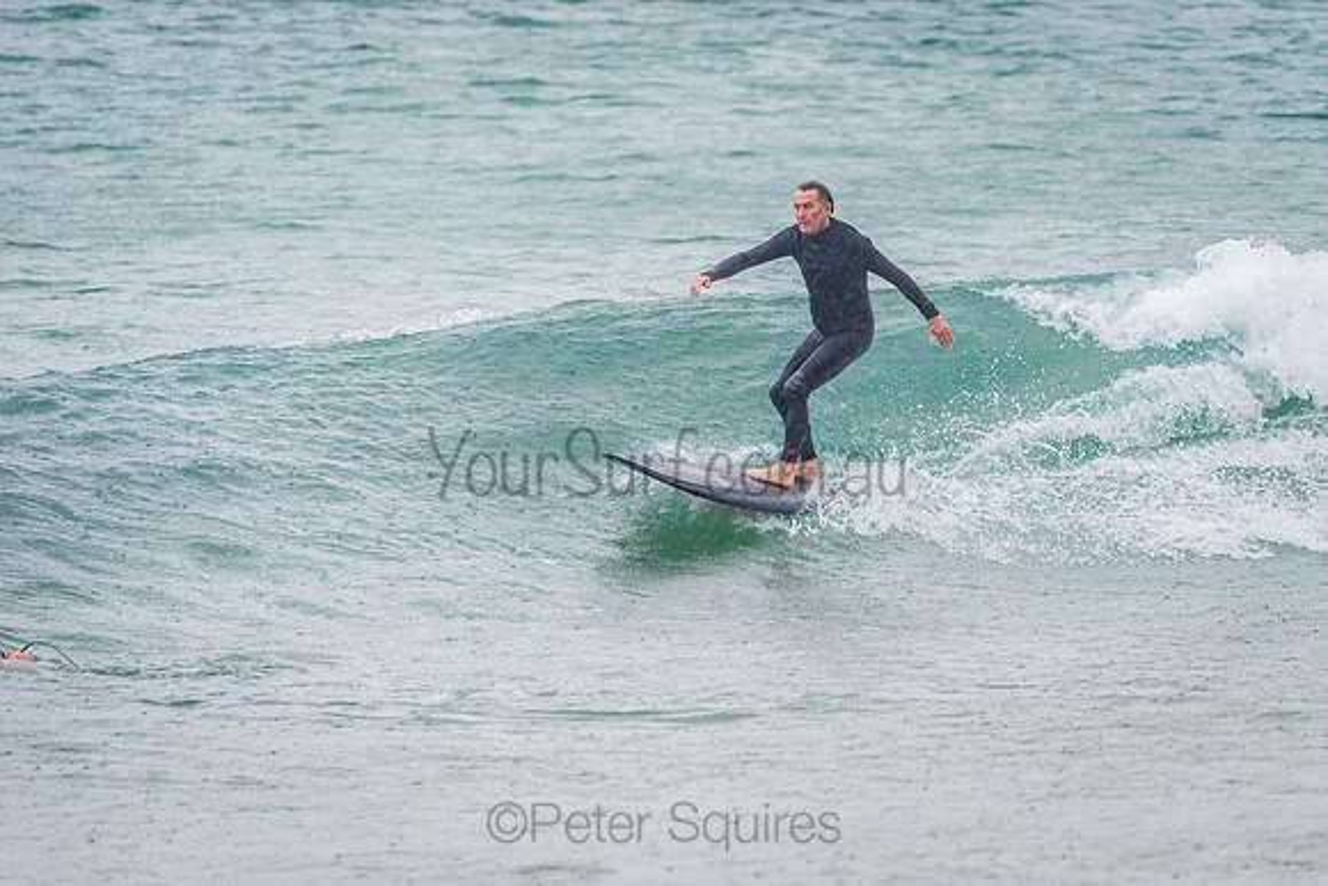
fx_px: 22347
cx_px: 801
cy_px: 402
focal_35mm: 606
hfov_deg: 3.4
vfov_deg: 2.3
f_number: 5.6
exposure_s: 1/320
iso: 320
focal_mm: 500
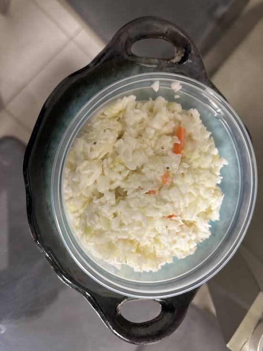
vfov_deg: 67.3
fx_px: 263
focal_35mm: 26
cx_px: 132
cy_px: 176
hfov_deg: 53.1
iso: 320
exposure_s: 1/60
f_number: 1.6
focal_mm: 5.96
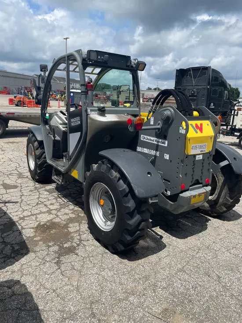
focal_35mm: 26
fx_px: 242
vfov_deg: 67.3
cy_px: 162
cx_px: 121
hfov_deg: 53.1
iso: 32
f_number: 1.6
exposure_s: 1/4292
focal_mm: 4.2
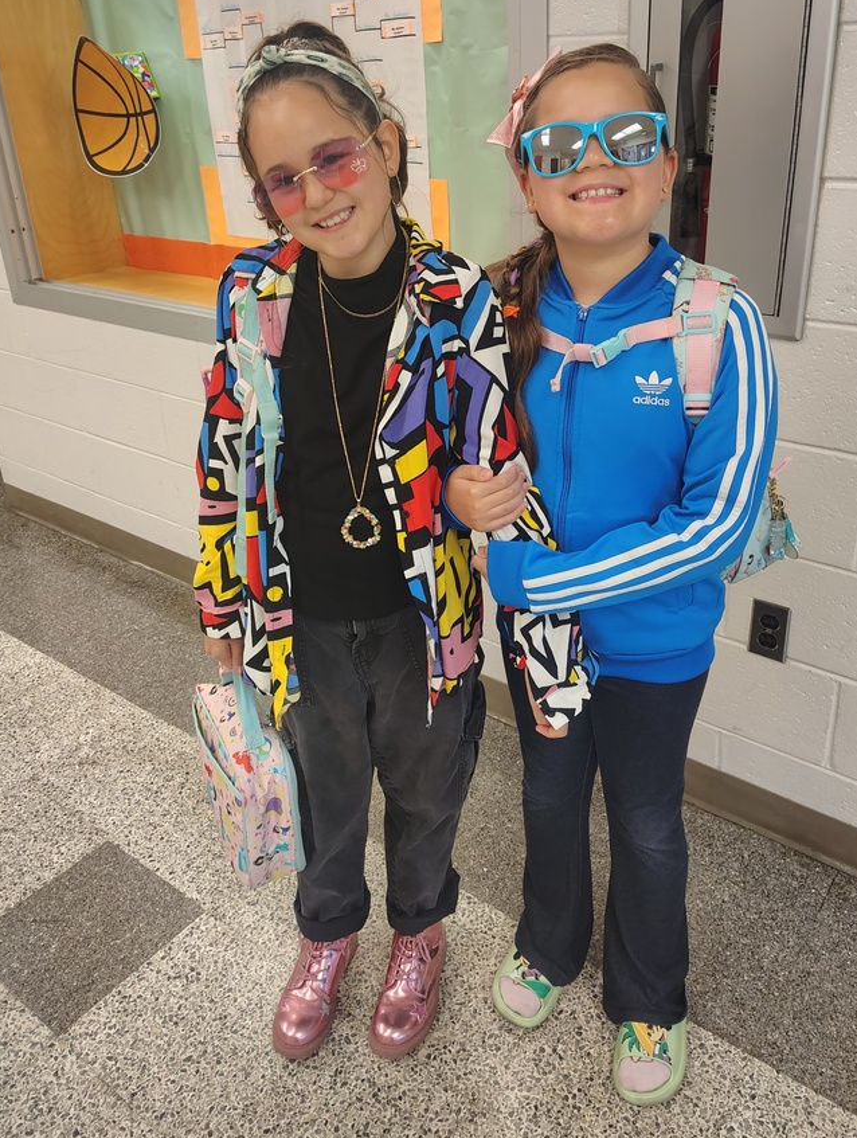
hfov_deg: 48.3
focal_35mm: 29
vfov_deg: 61.2
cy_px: 477
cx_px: 449
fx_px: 955
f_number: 1.8
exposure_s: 1/60
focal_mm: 5.56
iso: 966
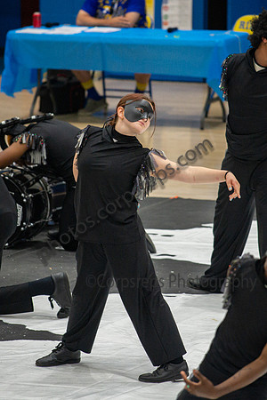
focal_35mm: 357
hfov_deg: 3.9
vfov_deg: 5.8
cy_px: 162
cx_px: 142
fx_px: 3968
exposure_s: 1/500
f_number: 4
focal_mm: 200
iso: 5000
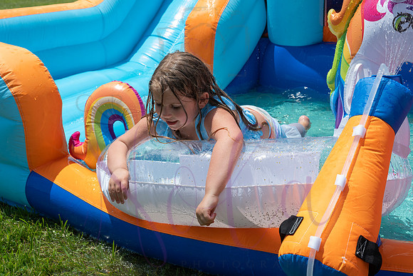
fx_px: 648
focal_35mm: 56
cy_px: 140
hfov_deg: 35.4
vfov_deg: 24.0
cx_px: 205
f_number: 9
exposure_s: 1/800
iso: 400
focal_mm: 54
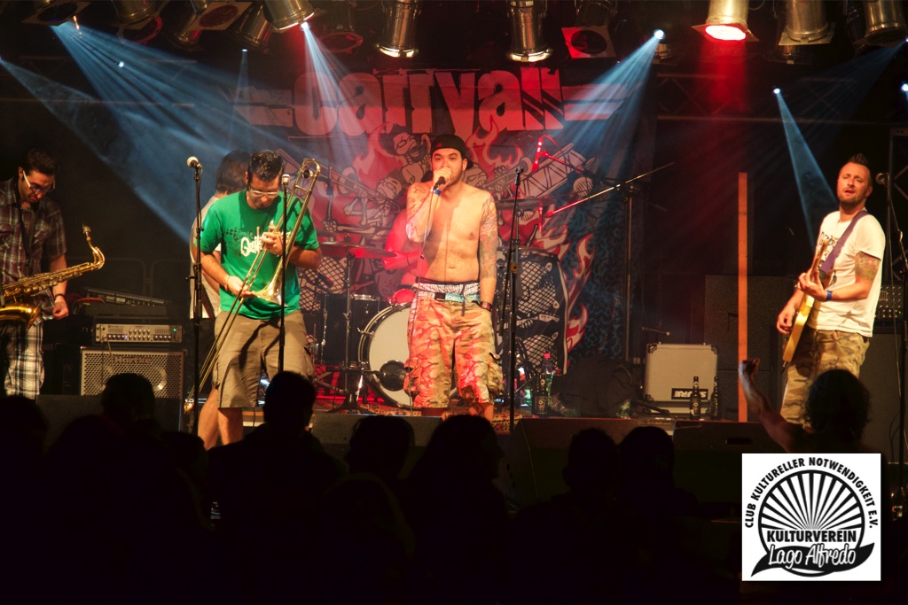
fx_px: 3784
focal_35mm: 150
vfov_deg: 9.2
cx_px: 454
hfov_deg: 13.7
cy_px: 302
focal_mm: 150
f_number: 5.6
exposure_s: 1/200
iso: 5000
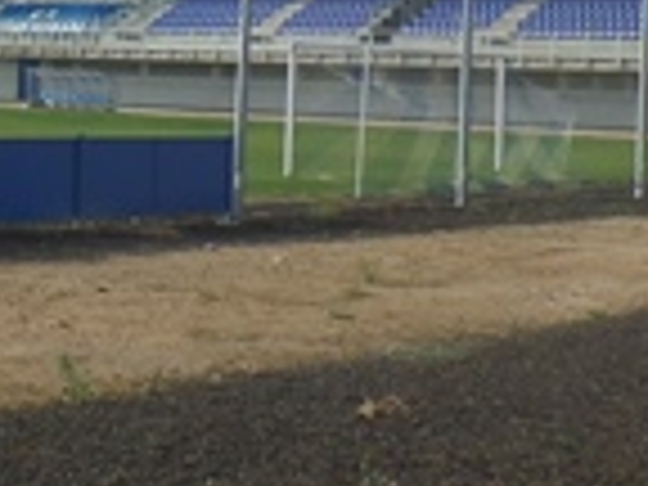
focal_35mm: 96
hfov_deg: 19.9
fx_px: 1797
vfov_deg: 15.1
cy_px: -18
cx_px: 18
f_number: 3.5
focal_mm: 4.1
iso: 100
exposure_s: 1/1000
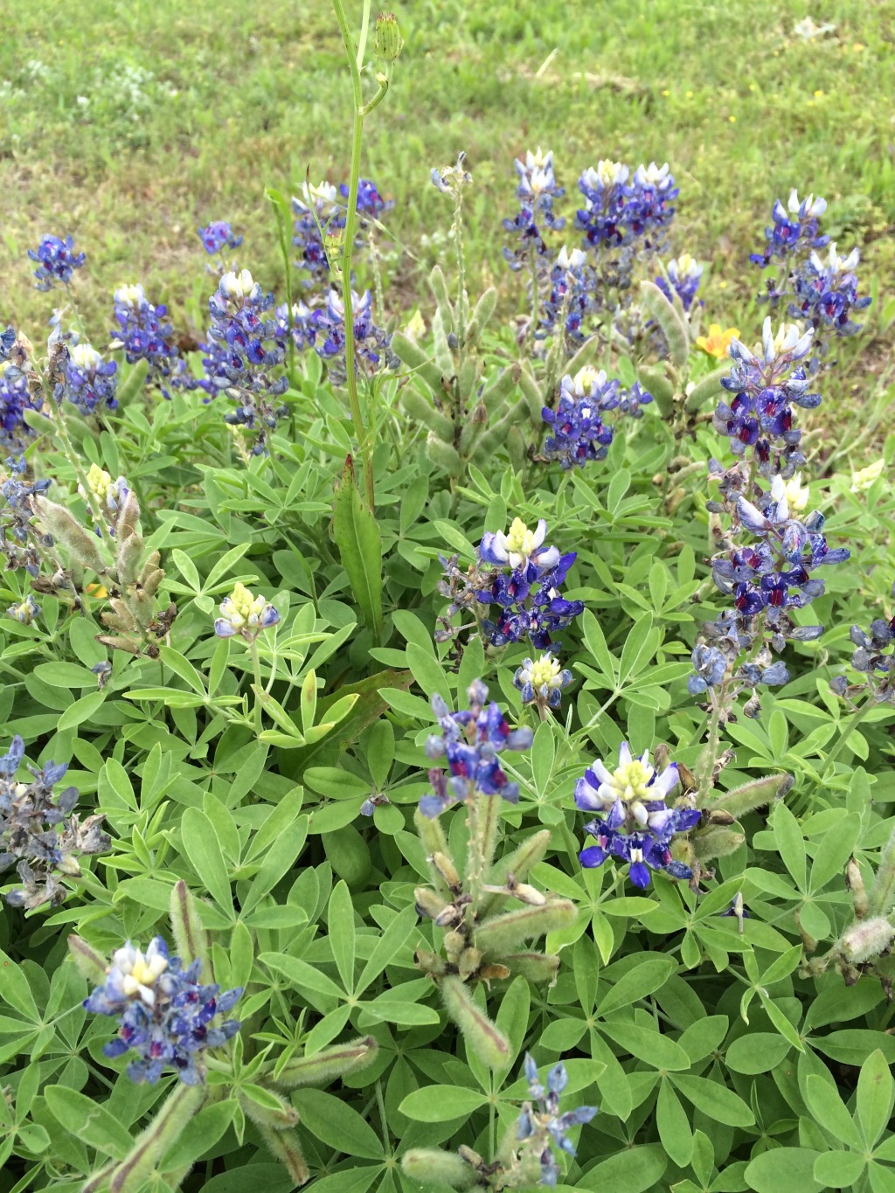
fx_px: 1000
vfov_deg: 61.7
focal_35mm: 29
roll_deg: -0.5
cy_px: 596
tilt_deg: -40.0
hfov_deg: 48.2
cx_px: 448
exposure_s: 1/533
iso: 32
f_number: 2.2
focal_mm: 4.15
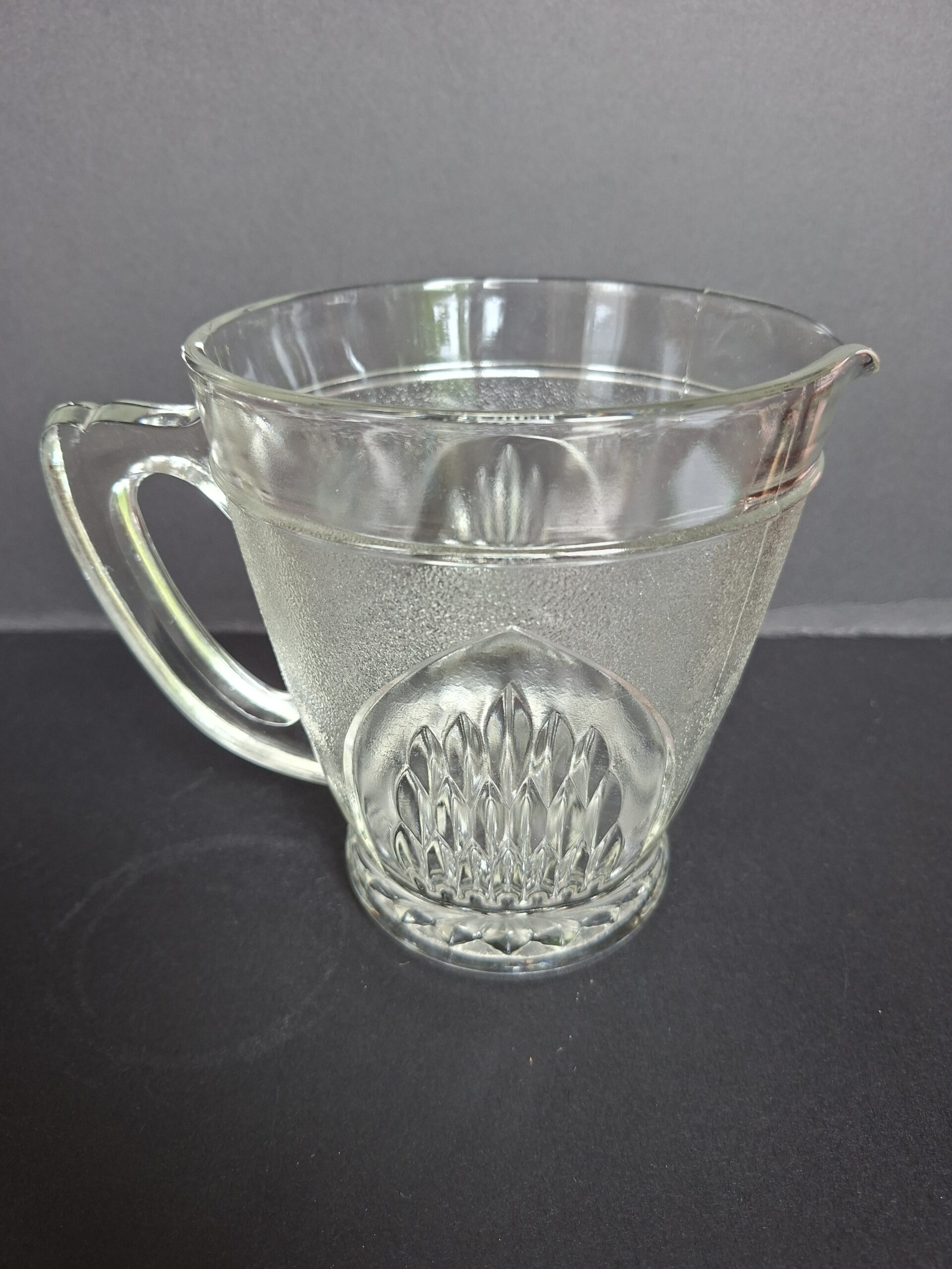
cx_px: 476
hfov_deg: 58.9
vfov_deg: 73.9
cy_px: 634
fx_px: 843
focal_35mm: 23
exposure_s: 1/33
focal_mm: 5.54
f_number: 1.8
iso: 320
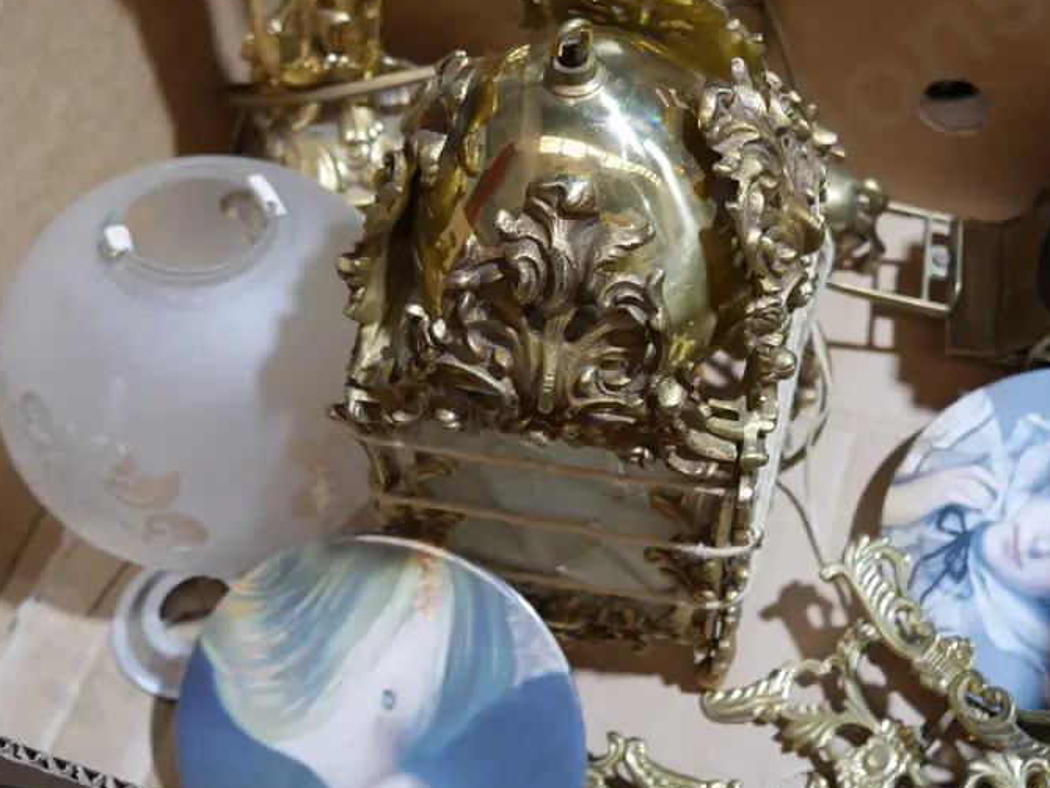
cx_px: 694
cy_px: 233
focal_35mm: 49
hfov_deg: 38.5
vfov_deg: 29.4
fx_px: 1487
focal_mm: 16
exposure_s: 1/60
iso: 320
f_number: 3.6
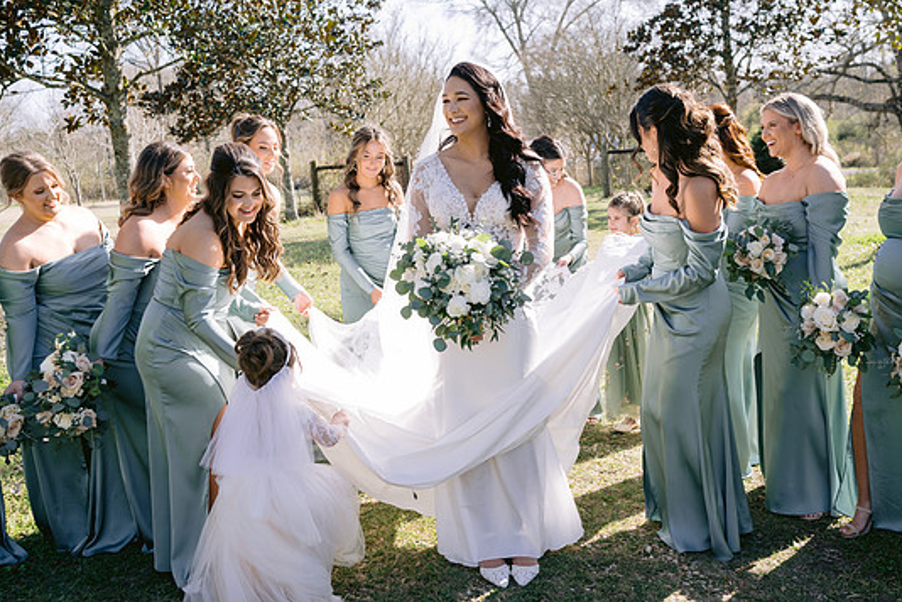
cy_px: 278
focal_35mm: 38
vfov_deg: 35.0
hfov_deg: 50.7
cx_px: 473
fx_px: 952
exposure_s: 1/250
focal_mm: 35
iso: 100
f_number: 4
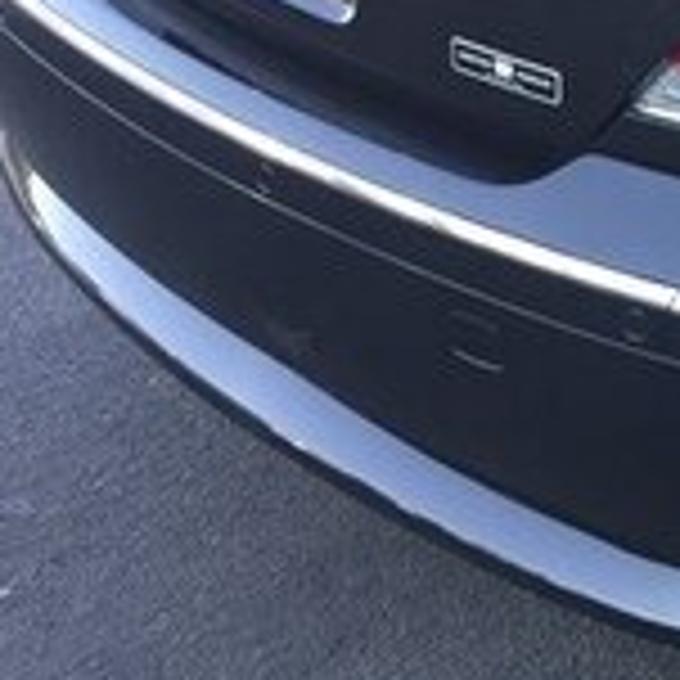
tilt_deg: -16.7
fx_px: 2489
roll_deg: -2.4
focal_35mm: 112
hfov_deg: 13.4
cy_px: -340
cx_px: 1342
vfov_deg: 14.5
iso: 32
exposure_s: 1/110
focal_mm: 4.15
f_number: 2.2
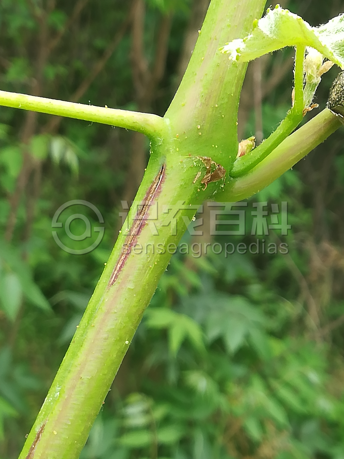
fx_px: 1113
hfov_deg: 17.6
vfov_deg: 23.3
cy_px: 230
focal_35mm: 84
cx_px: 172
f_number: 2.2
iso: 64
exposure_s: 1/120
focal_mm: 3.83
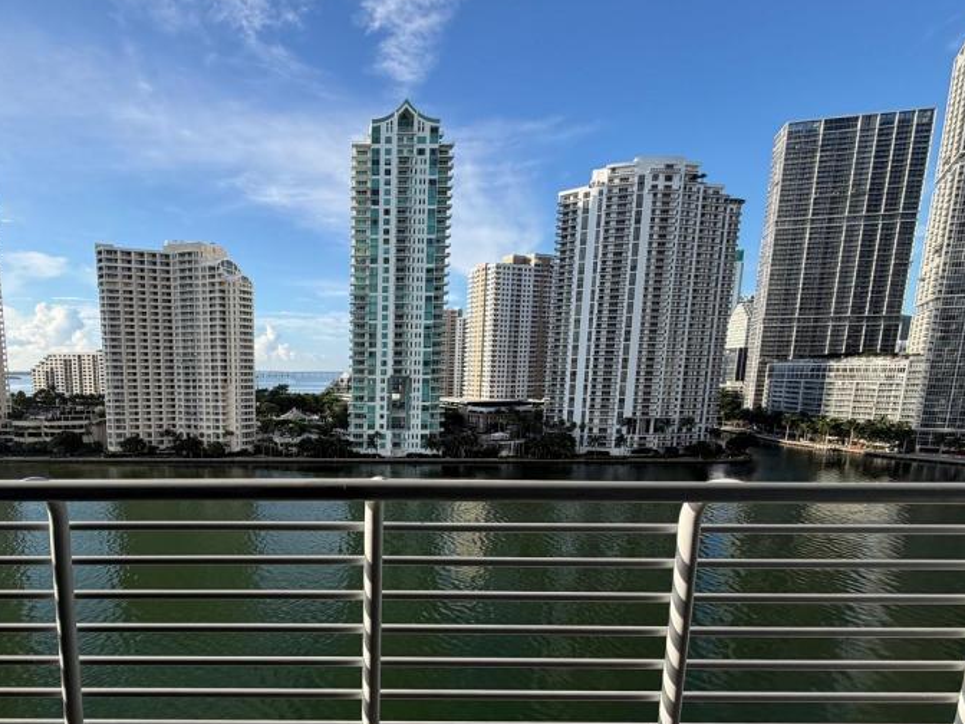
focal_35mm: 20
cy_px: 458
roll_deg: +0.1
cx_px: 313
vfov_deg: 64.9
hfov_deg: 78.8
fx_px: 558
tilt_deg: -8.7
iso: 32
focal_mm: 2.22
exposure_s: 1/770
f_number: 2.2
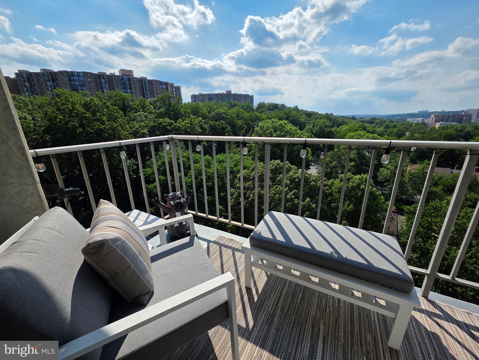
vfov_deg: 89.9
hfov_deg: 106.2
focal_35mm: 13
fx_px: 180
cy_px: 180
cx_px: 240
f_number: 1.9
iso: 40
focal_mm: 2.2
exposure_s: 1/3464
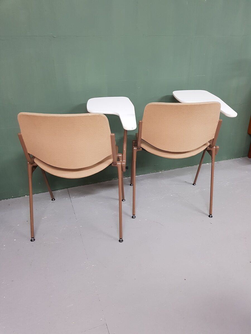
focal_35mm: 26
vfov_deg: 67.3
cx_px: 126
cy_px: 167
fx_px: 251
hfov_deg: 53.1
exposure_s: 1/14
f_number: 1.7
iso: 250
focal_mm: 4.2
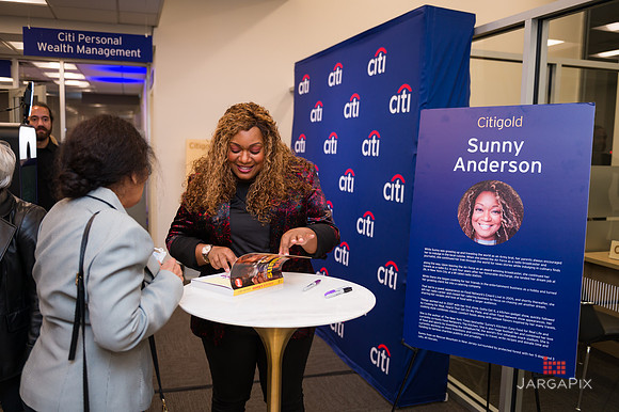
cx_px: 310
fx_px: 550
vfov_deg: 41.1
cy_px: 206
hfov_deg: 58.7
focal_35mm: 32
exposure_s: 1/160
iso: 400
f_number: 3.2
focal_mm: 32
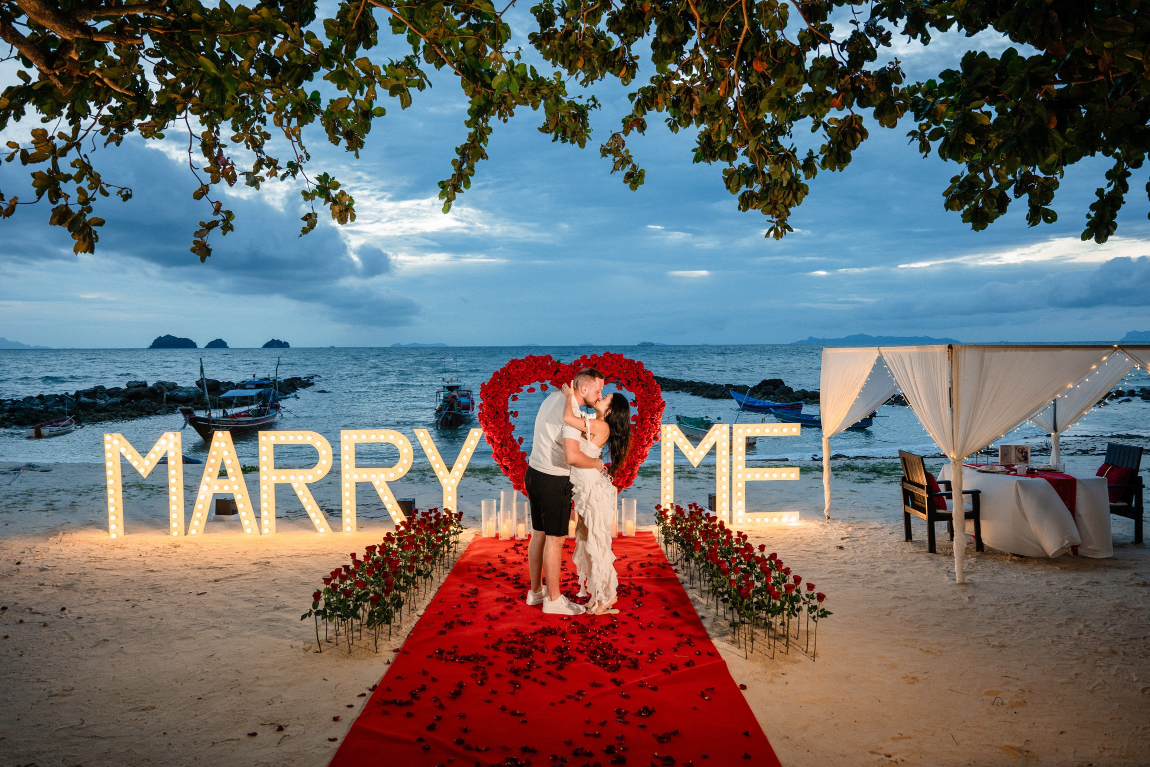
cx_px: 575
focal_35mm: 25
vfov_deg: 51.8
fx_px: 789
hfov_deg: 72.2
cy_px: 384
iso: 1250
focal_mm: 24
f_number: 2.8
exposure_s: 1/250
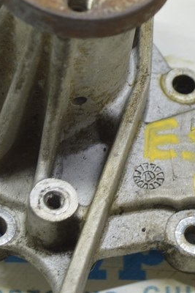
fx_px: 1307
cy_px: 107
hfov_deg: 8.5
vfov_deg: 12.7
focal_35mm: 161
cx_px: 137
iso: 400
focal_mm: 42
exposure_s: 1/20
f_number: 5.6
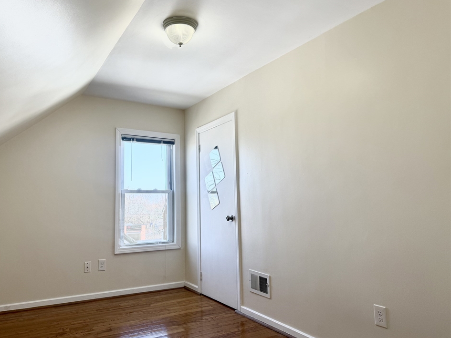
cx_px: 207
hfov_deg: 67.2
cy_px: 169
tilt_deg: +6.4
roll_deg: +0.9
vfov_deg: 53.1
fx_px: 339
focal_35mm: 26
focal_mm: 6.76
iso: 100
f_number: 1.78
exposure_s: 1/250
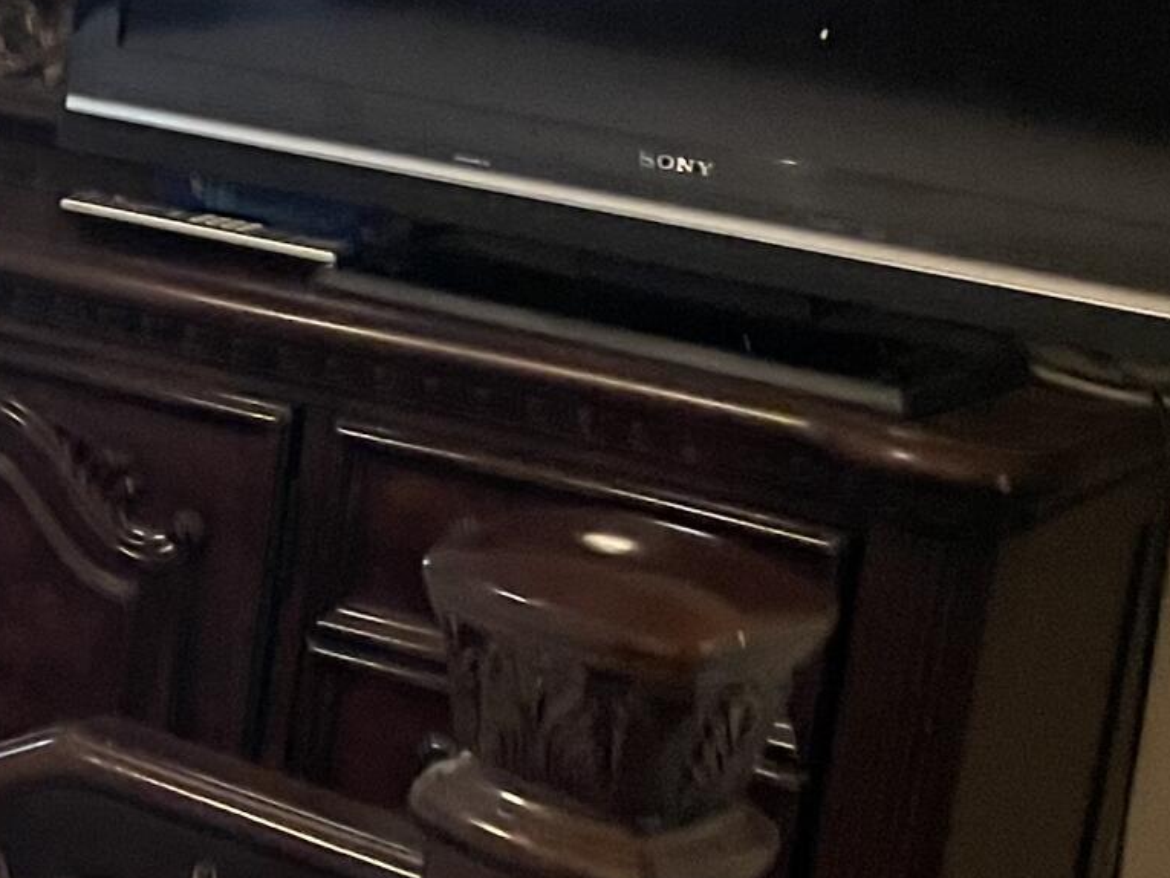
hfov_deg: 18.2
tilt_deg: -12.6
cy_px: 311
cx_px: -245
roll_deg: -5.8
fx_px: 3448
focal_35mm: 102
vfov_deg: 14.5
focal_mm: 4.2
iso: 200
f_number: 1.6
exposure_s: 1/60
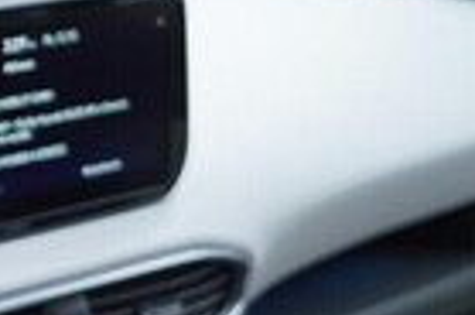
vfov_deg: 9.2
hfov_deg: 13.0
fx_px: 1882
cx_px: -379
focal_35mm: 143
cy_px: 526
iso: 125
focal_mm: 24
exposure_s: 1/40
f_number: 2.8
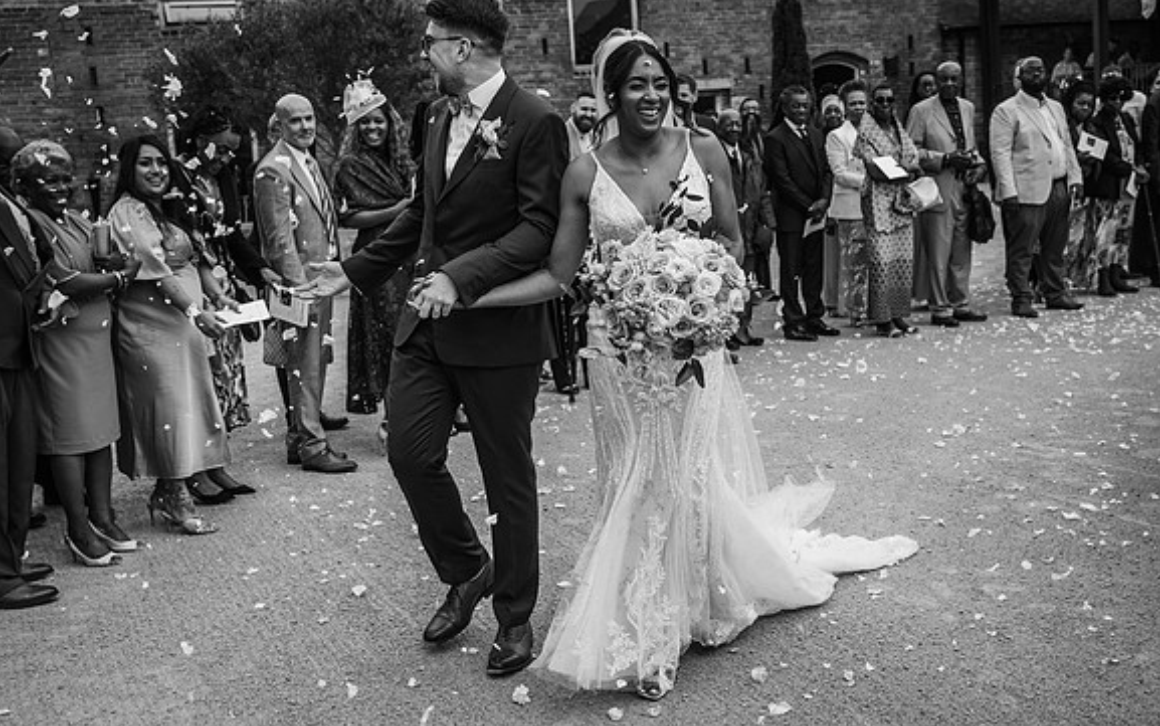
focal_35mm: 43
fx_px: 1360
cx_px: 579
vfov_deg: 29.9
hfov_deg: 46.2
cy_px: 360
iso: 250
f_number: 5
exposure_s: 1/1000
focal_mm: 42
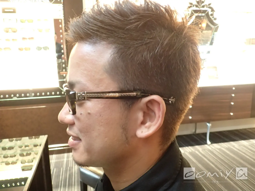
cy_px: 96
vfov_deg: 46.8
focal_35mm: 30
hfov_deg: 60.0
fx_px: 221
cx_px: 128
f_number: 2.3
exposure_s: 1/25
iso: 800
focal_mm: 5.5
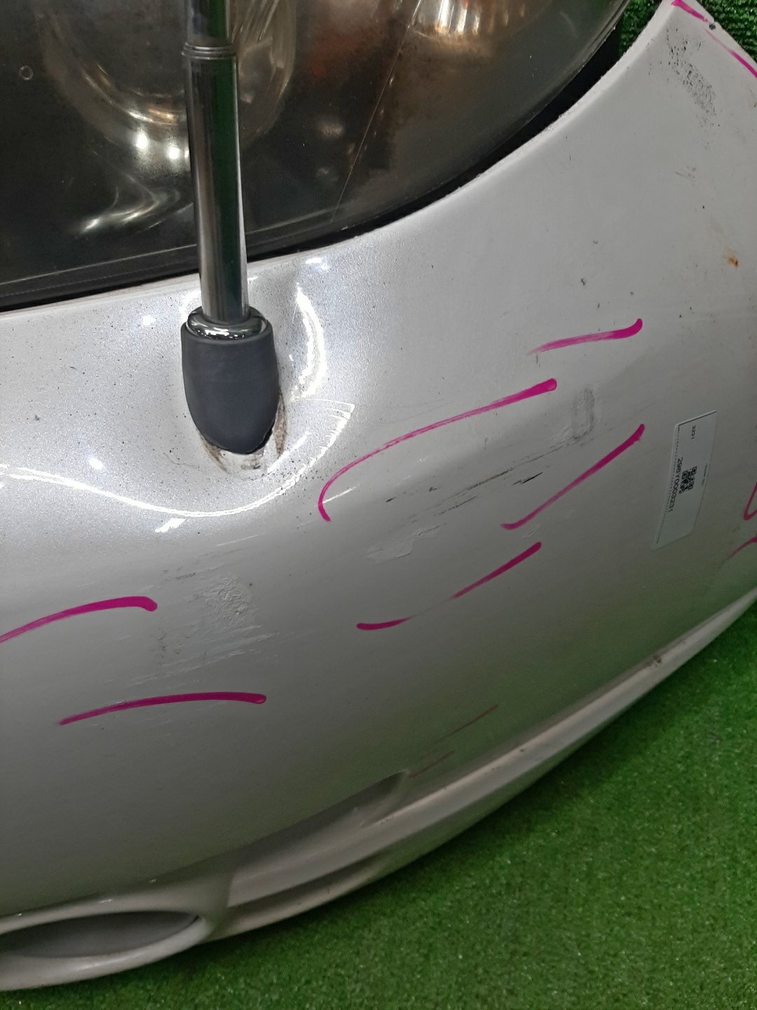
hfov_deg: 53.1
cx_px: 378
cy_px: 505
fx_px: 758
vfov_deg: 67.3
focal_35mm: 26
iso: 51
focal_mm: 3.93
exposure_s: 1/100
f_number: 1.7
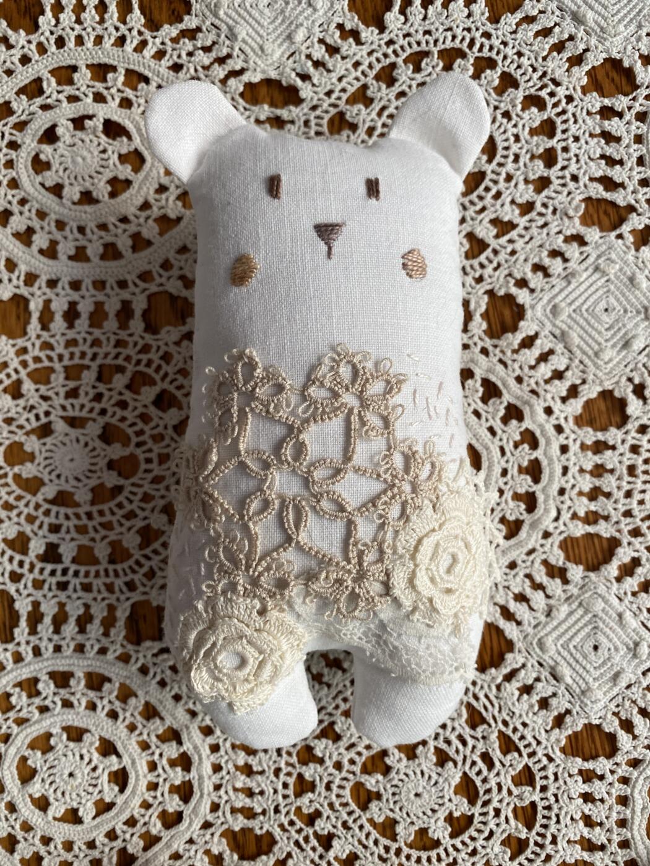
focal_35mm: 26
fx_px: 651
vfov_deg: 67.3
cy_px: 433
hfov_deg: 53.1
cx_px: 325
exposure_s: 1/121
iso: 100
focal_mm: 4.25
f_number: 1.8
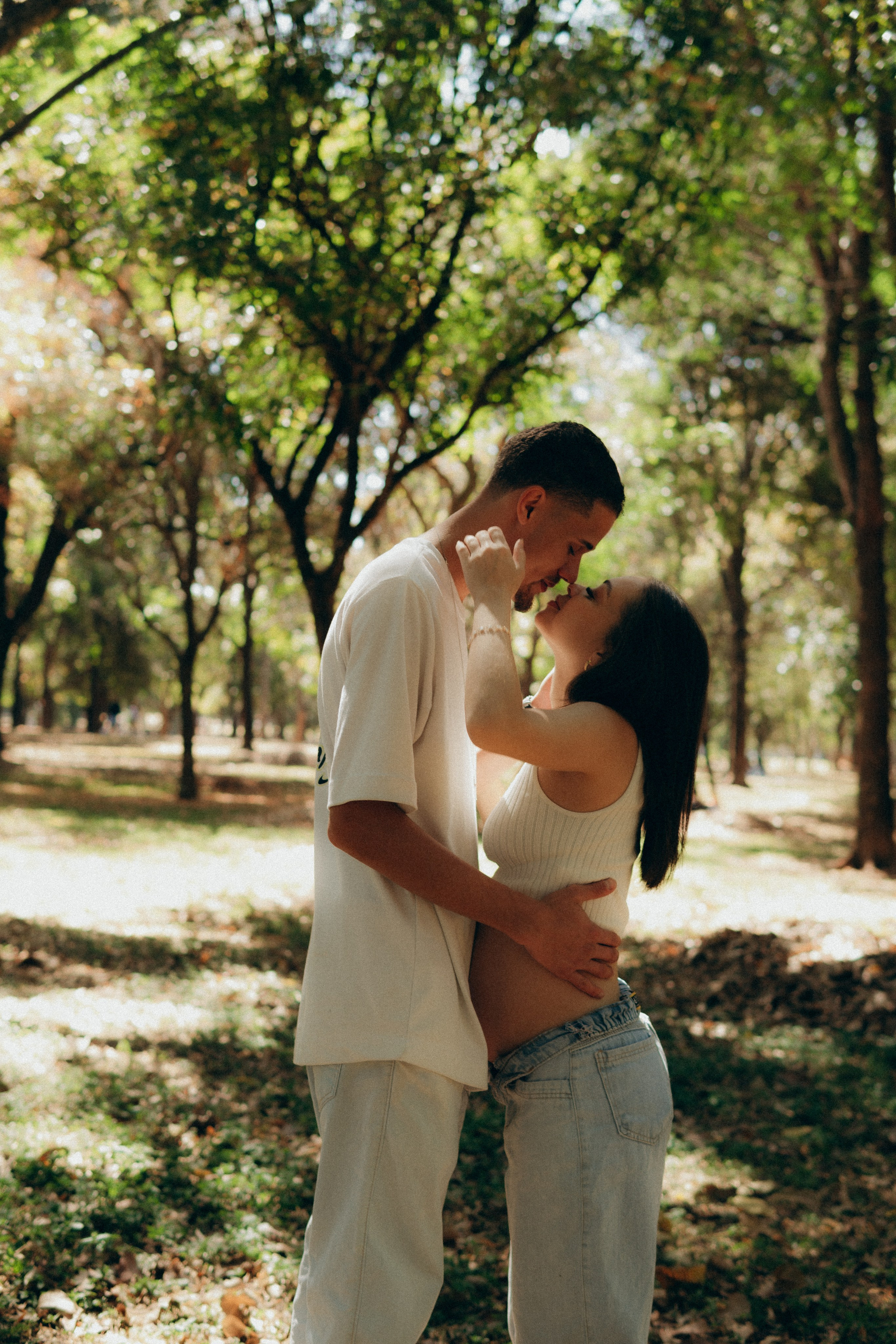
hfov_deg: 29.9
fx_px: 1680
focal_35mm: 45
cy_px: 672
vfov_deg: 43.6
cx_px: 448
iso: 100
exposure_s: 1/160
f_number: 2.2
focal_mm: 30
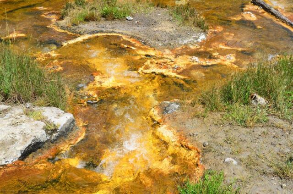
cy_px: 97
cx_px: 146
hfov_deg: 42.4
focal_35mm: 46
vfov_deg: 28.8
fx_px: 377
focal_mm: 31
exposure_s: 1/125
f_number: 18
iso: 200
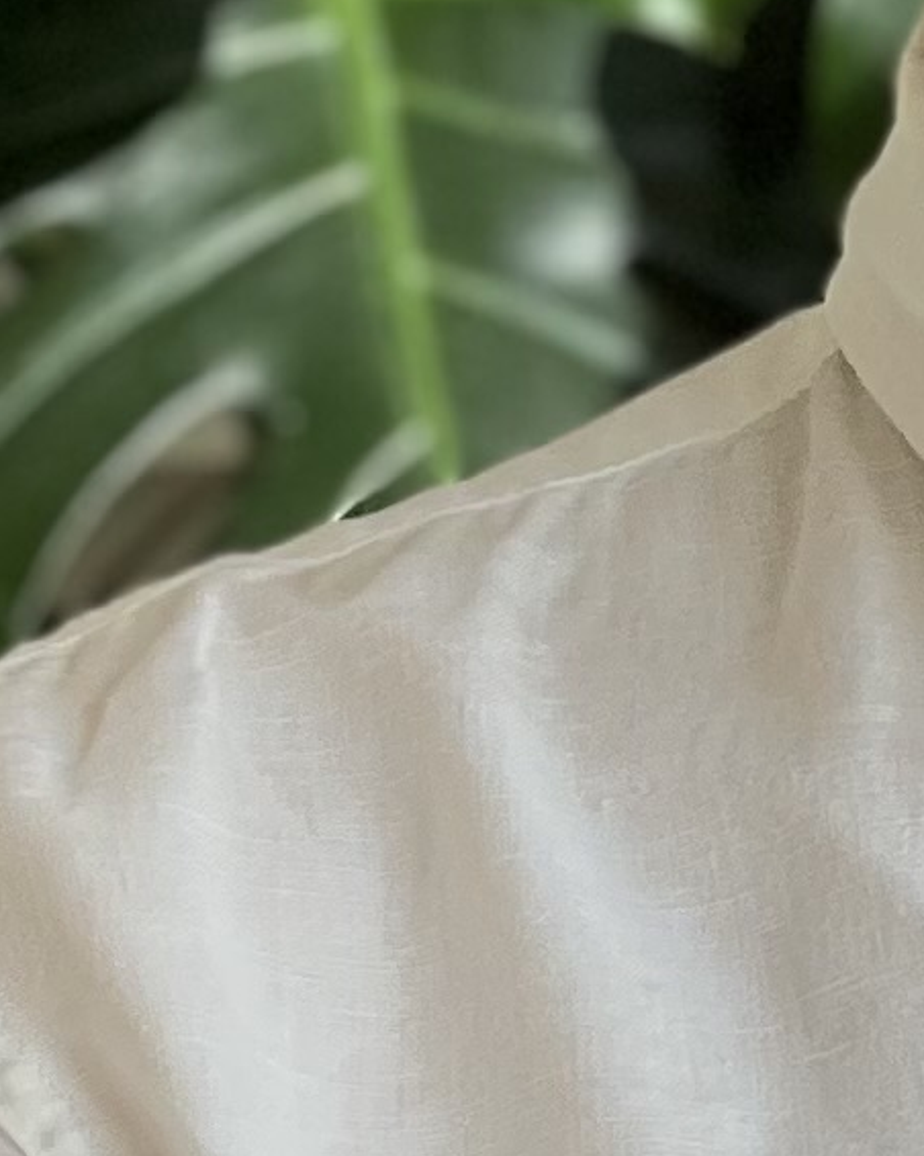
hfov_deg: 4.2
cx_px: 1480
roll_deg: +1.5
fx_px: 12374
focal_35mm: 362
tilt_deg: +0.4
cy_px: 542
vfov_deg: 5.3
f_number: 2
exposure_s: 1/366
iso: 32
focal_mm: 6
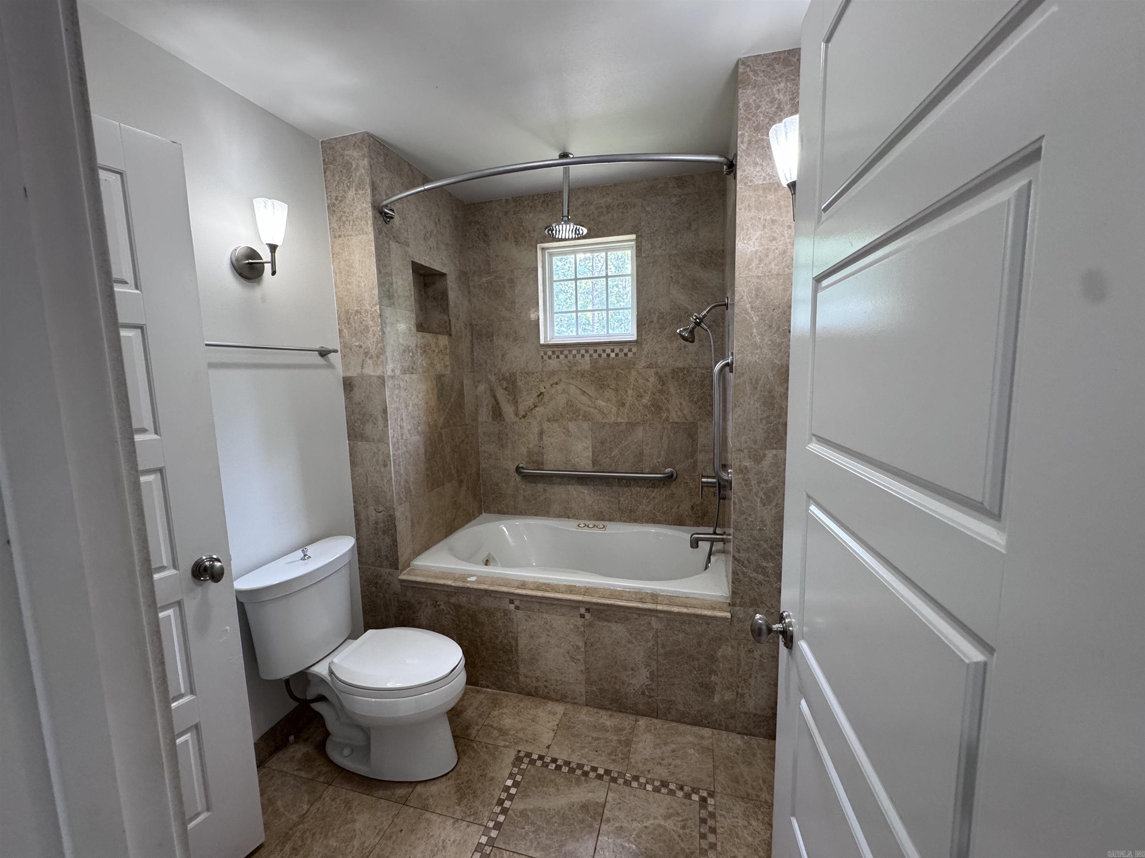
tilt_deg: -8.6
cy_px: 429
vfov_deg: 85.7
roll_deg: +1.1
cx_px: 572
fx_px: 463
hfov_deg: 102.1
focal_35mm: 14
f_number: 2.2
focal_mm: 2.22
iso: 250
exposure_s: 1/120
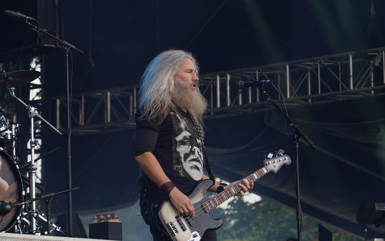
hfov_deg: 13.4
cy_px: 138
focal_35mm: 156
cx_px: 195
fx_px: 1637
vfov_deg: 8.4
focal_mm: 105
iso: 100
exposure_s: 1/200
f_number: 5
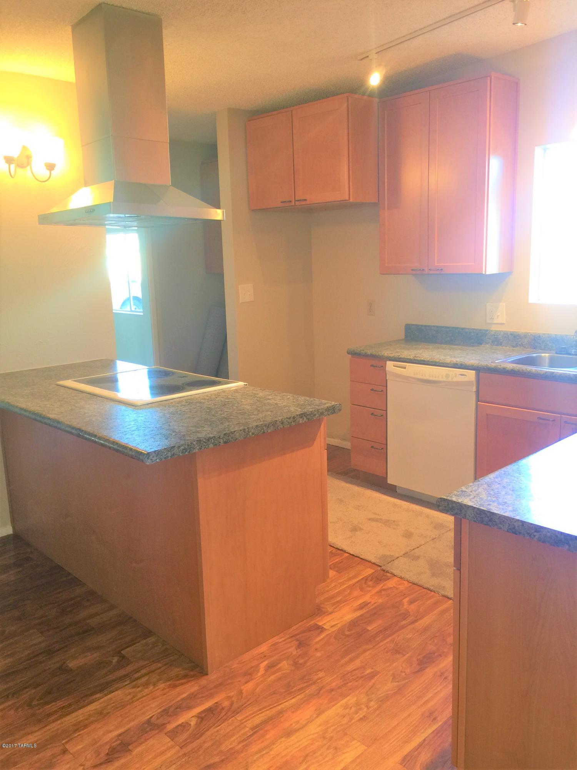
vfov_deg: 61.7
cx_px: 288
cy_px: 385
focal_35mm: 29
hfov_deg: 48.2
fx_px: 645
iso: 32
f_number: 2.2
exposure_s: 1/15
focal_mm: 4.15
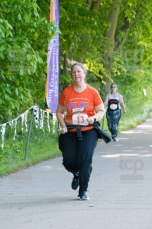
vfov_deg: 11.2
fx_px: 1162
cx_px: 76
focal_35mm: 183
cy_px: 114
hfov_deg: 7.5
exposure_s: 1/1250
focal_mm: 122
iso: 3200
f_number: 5.6
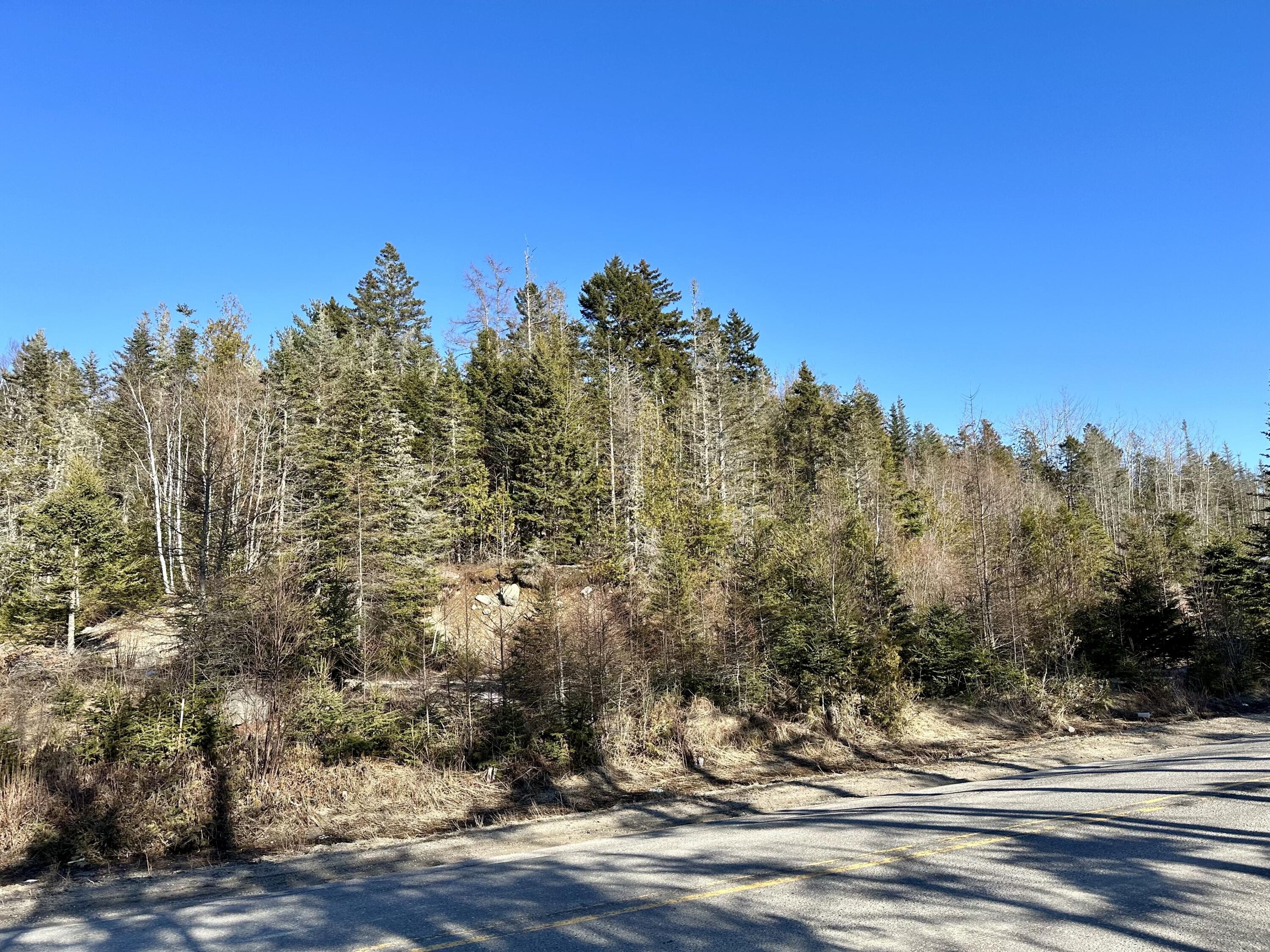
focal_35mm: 24
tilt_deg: +8.4
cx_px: 635
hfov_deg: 71.6
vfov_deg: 56.8
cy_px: 476
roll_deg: +0.9
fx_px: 881
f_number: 1.78
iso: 80
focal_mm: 6.86
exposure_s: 1/2469
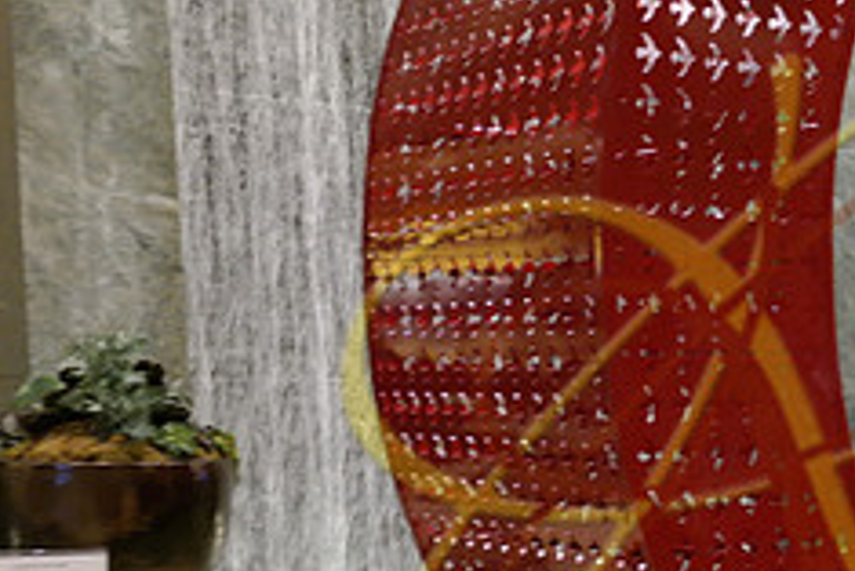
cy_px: 406
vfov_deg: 18.4
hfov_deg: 24.6
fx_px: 1759
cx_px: 1041
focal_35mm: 74
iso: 1600
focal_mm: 20
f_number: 3.5
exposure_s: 1/15
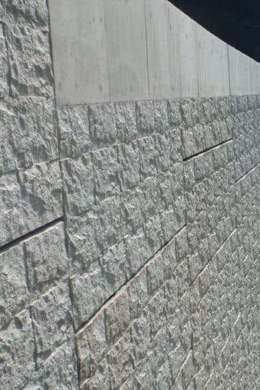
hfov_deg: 24.4
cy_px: 190
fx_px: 574
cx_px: 259
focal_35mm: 53
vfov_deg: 37.5
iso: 64
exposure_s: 1/320
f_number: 6.3
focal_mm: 6.53
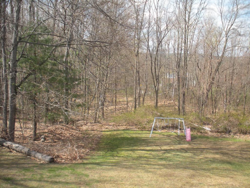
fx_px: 253
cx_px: 125
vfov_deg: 40.7
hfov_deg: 52.6
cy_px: 94
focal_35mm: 35
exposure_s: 1/259
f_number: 3.5
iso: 64
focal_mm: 6.3
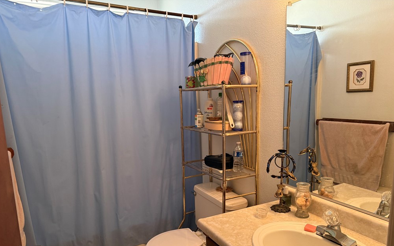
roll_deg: +1.7
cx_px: 195
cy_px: 150
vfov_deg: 47.3
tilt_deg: -9.4
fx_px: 279
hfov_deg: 70.4
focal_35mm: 26
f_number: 1.78
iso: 320
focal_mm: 6.76
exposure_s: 1/60
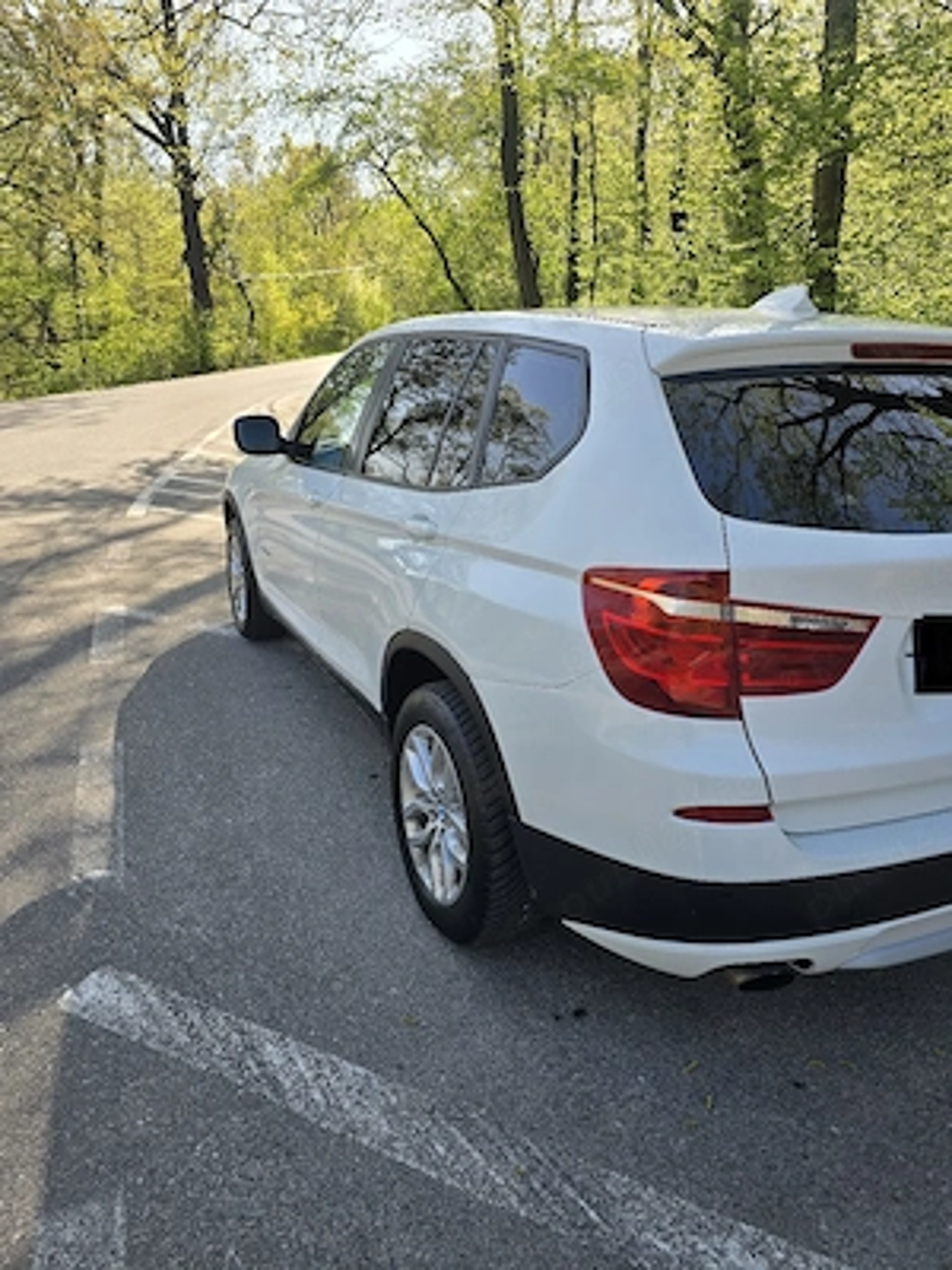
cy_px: 635
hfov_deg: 58.9
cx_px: 476
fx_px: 843
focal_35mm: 23
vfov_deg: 73.9
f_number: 1.7
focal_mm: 6.3
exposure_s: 1/303
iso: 12
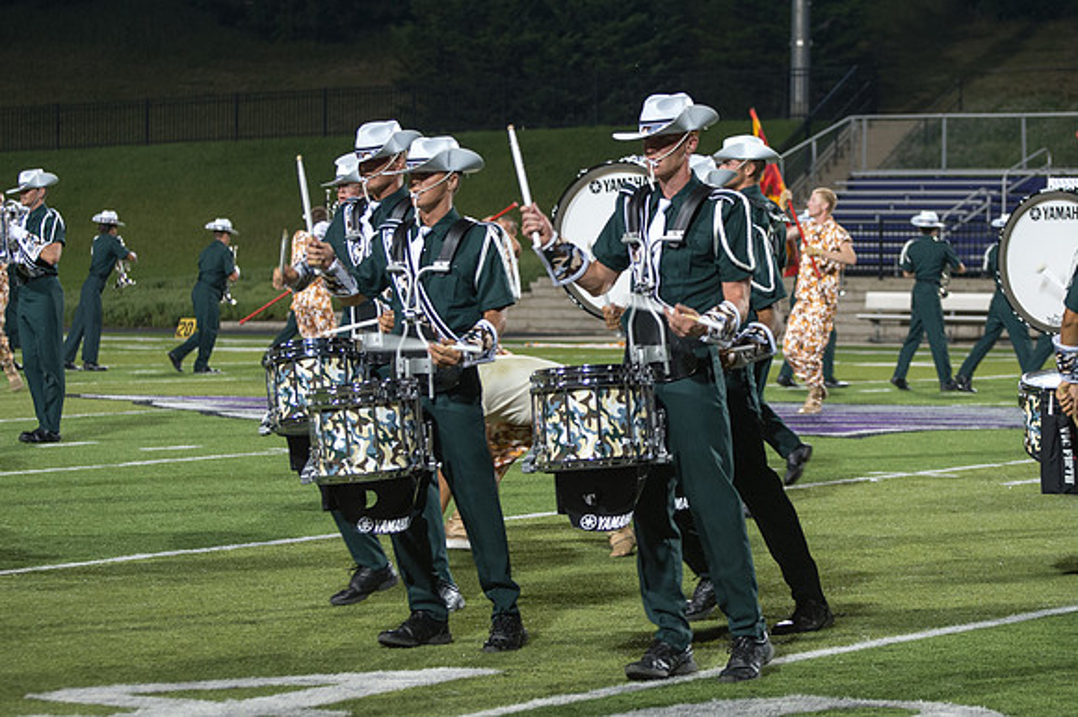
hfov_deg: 15.8
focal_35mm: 130
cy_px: 209
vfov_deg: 10.5
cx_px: 621
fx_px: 3889
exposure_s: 1/160
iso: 2000
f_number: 4.5
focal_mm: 86
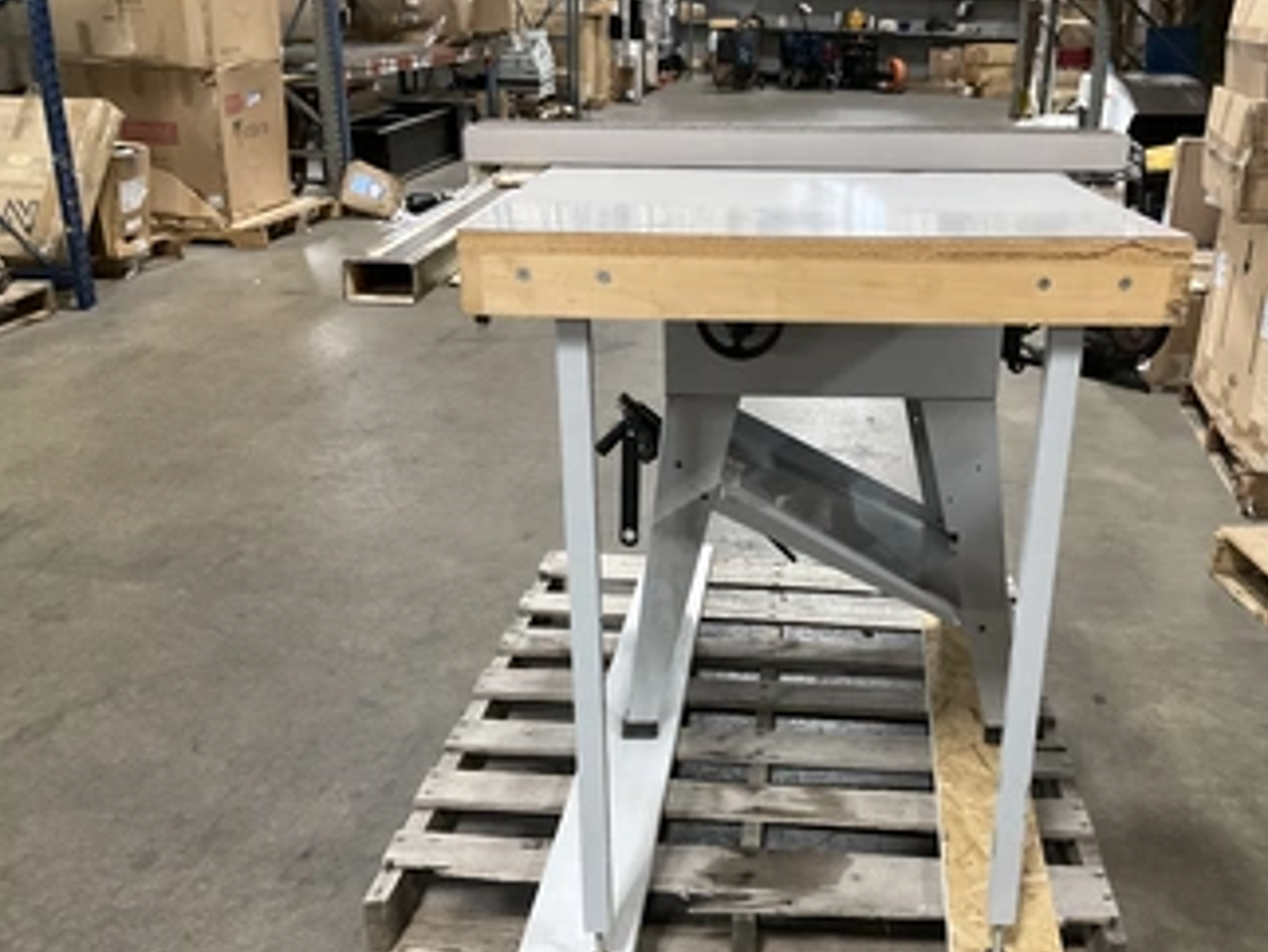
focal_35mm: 36
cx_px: 760
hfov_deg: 51.0
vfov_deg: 39.5
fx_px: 1320
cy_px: 570
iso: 320
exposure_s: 1/30
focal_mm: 3
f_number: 1.8
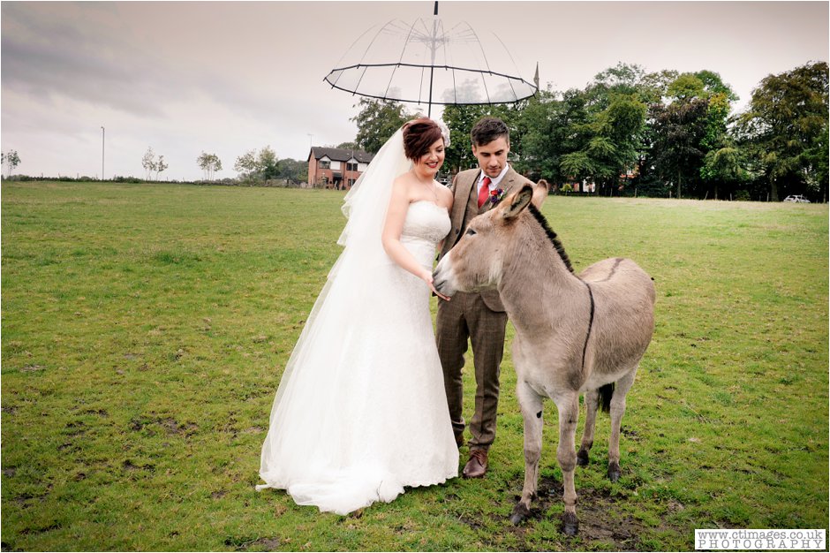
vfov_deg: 37.8
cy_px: 276
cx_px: 415
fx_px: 807
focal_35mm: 35
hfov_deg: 54.5
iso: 800
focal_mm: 35
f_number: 8
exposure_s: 1/250
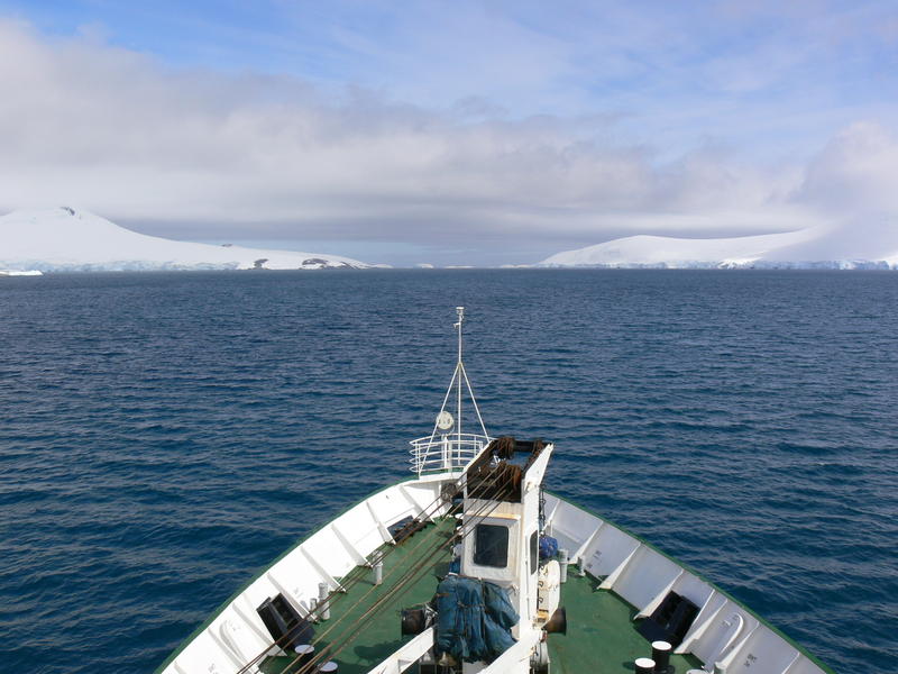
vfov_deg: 40.7
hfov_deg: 52.6
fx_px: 908
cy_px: 337
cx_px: 449
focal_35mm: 35
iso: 80
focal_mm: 7.4
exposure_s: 1/400
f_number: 7.1
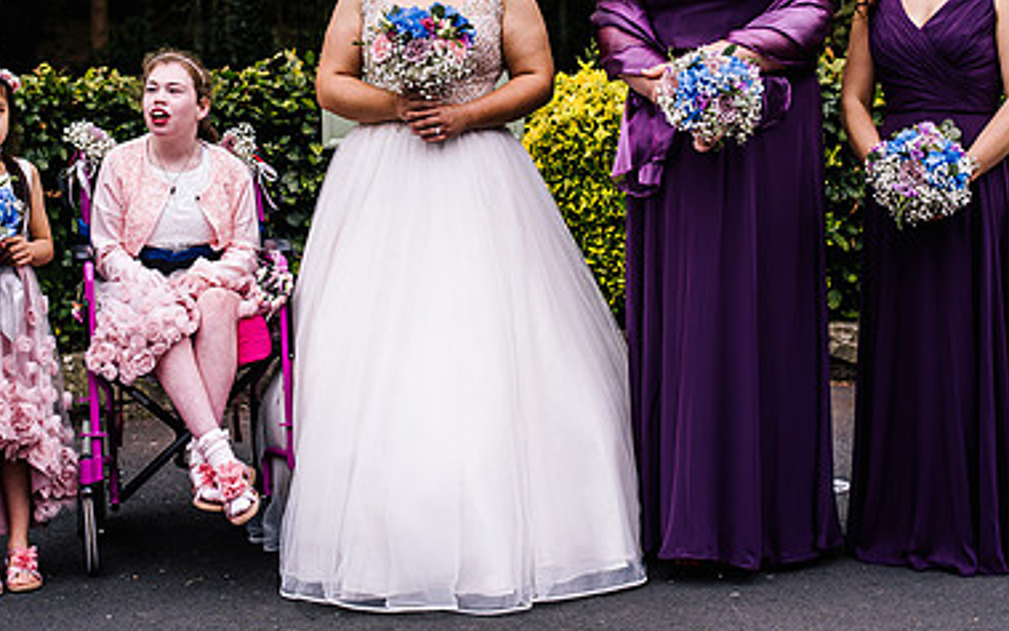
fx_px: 2145
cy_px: 188
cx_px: 479
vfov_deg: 16.7
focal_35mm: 78
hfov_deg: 26.5
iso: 160
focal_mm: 50
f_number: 4
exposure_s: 1/500
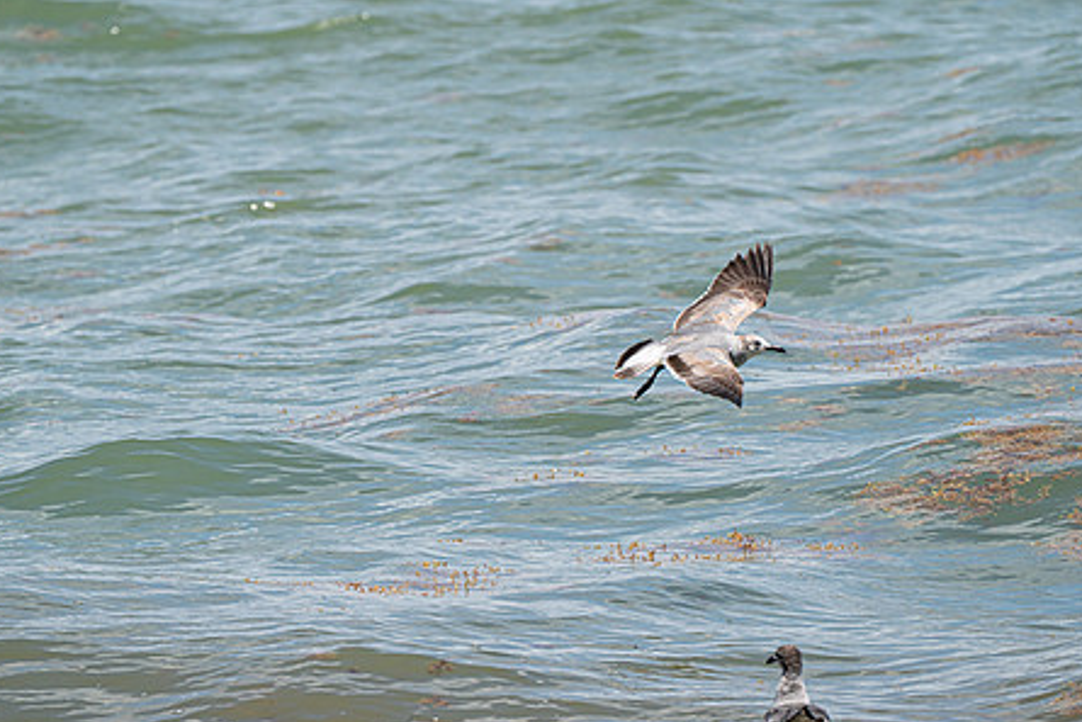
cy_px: 329
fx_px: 15663
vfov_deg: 2.6
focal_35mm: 521
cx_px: 515
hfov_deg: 4.0
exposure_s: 1/1250
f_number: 10
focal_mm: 400
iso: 640
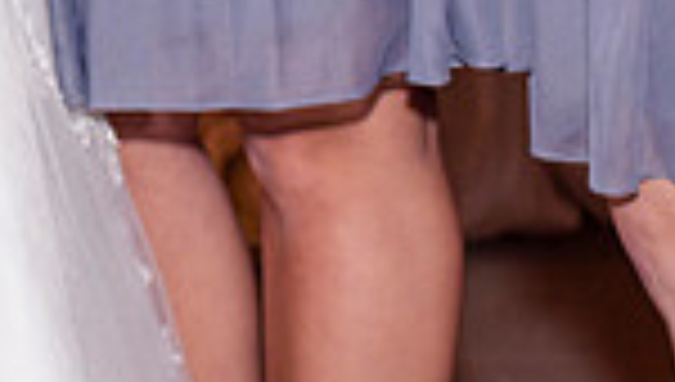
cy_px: -461
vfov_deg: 5.6
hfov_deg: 9.8
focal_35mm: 212
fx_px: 3801
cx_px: -374
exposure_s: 1/250
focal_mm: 35
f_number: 2.8
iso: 250
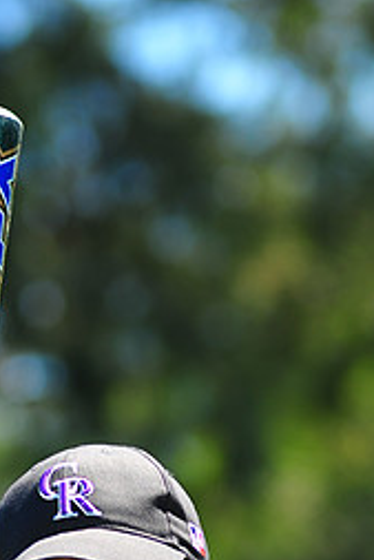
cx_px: 120
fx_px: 6411
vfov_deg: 5.0
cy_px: 640
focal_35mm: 412
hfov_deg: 3.3
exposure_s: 1/400
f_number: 5
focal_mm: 180
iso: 200
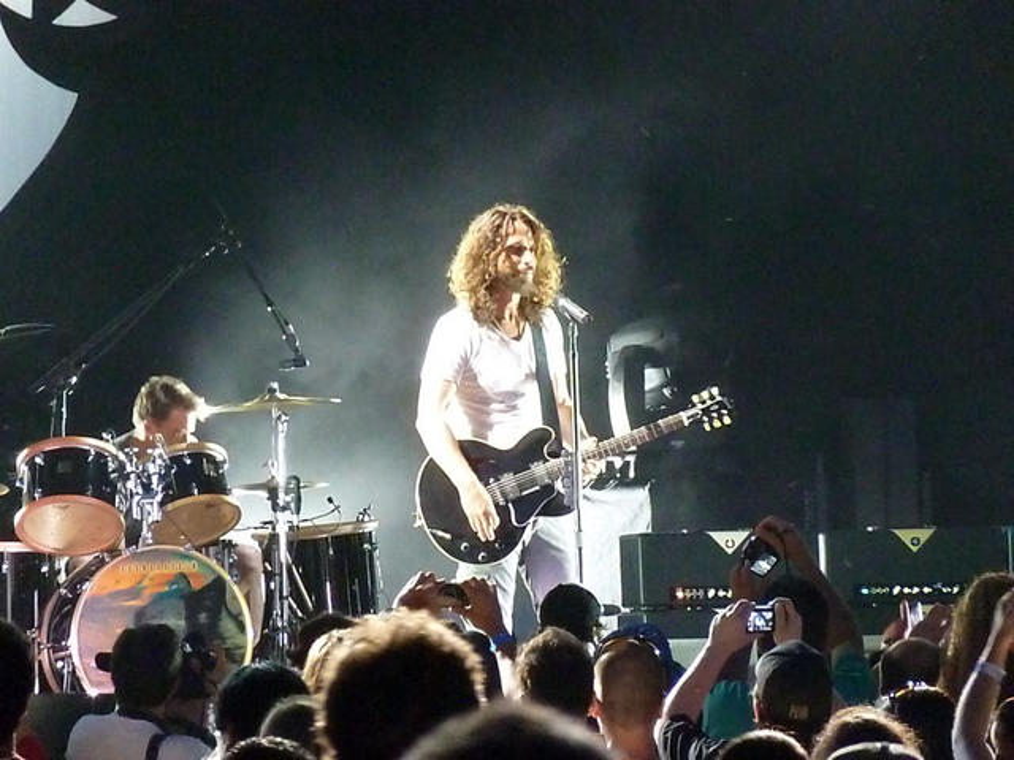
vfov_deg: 3.9
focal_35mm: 384
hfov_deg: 5.2
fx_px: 11248
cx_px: 507
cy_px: 380
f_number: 5.9
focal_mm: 68.8
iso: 3200
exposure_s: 1/60
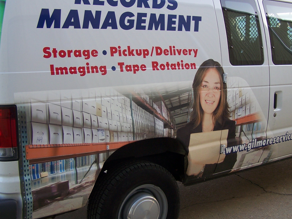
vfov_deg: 29.7
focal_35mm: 49
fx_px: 413
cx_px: 161
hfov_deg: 38.9
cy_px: 104
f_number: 2.8
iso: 80
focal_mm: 6.3
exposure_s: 1/60
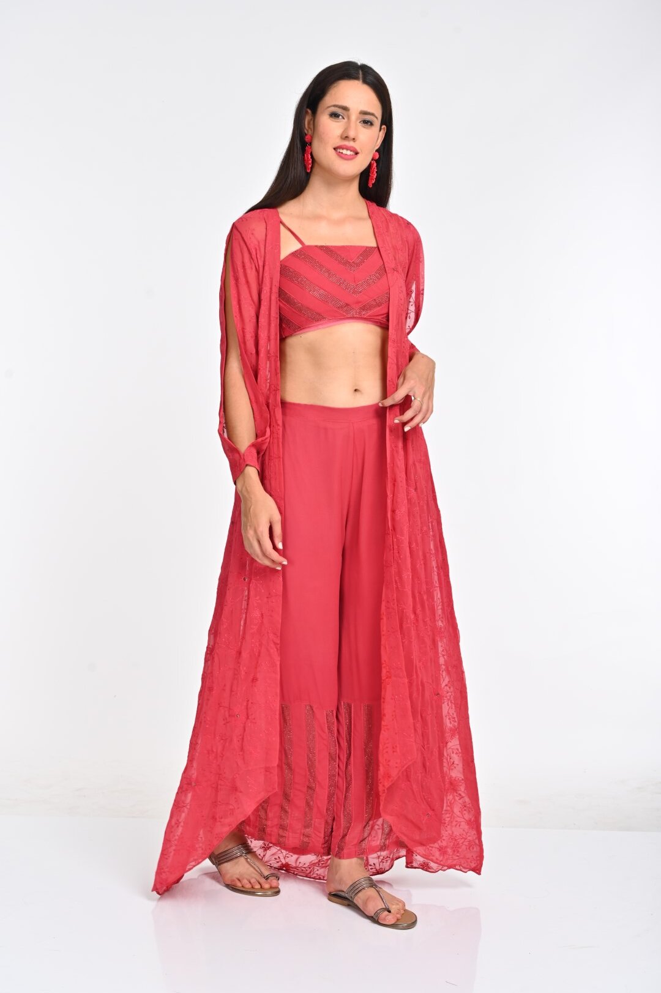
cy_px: 496
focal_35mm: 54
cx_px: 330
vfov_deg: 36.9
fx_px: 1489
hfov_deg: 25.0
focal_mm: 54
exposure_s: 1/160
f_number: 8
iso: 320
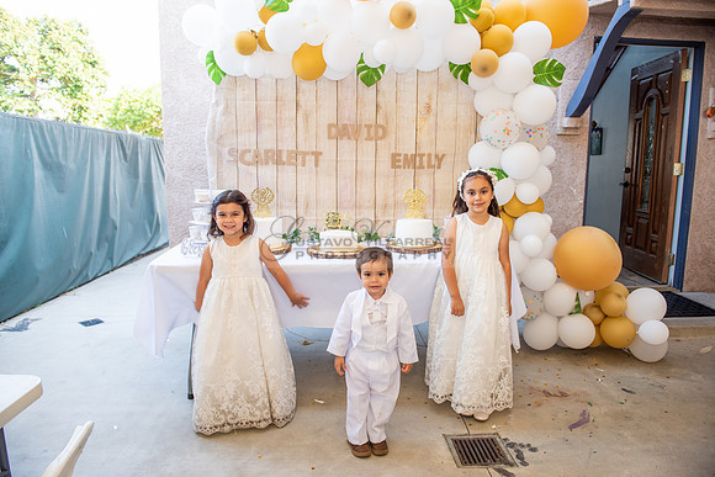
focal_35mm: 24
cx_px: 358
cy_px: 238
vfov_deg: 53.2
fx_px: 477
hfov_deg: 73.7
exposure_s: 1/80
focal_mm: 24
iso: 200
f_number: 4
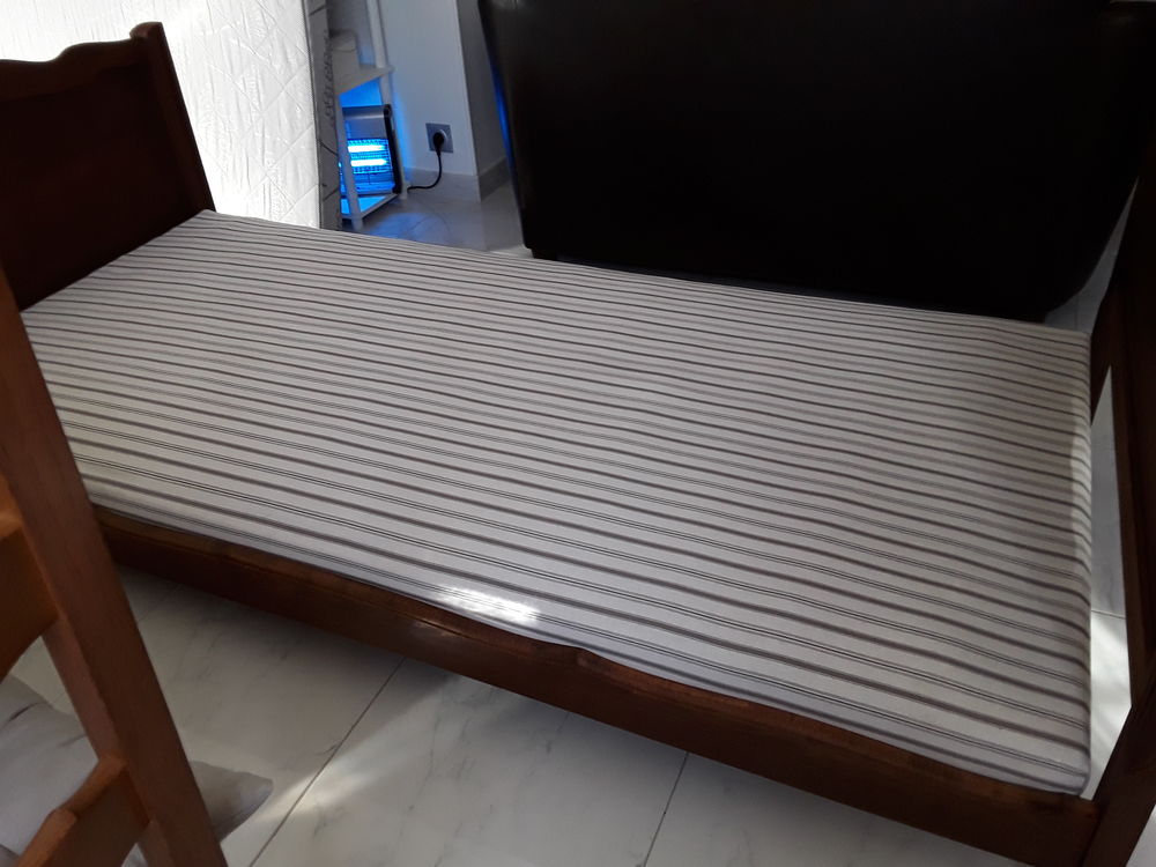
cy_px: 434
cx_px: 578
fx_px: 902
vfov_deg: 51.4
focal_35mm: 27
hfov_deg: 65.3
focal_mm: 2.91
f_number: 1.9
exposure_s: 1/33
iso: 80
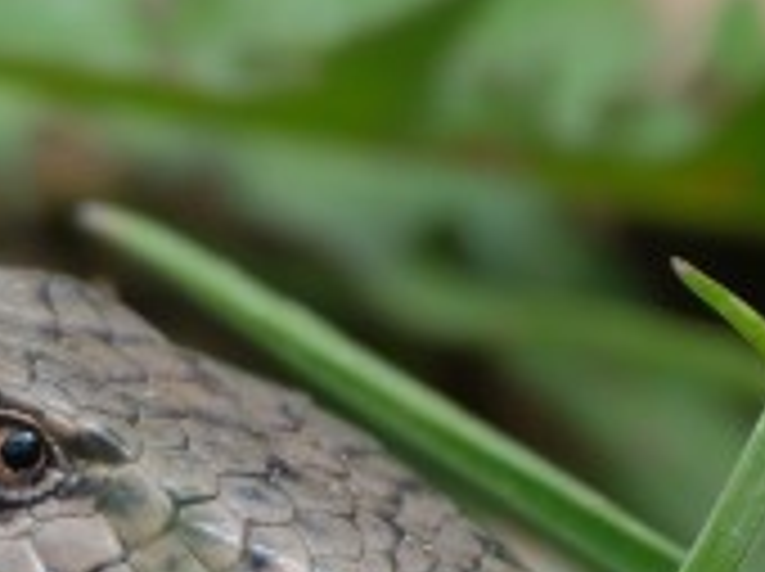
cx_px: -27
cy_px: 689
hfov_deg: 0.9
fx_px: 50647
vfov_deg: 0.6
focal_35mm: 2295
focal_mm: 300
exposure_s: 1/450
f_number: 5.6
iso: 320
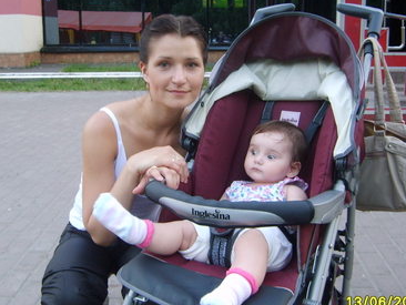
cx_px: 195
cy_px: 138
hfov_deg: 43.8
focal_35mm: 43
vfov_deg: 33.6
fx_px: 505
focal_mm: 5.8
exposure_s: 1/15
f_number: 2.8
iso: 139
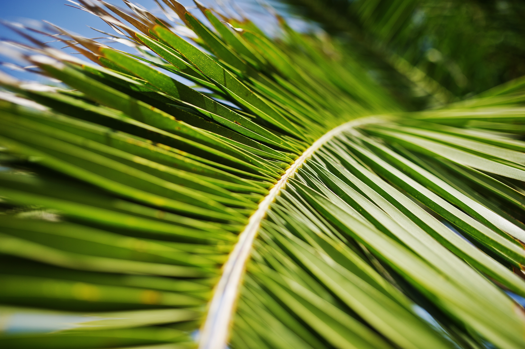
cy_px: 174
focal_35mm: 35
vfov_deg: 37.8
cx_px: 262
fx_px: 510
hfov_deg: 54.5
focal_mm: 35
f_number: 2
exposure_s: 1/6400
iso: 200
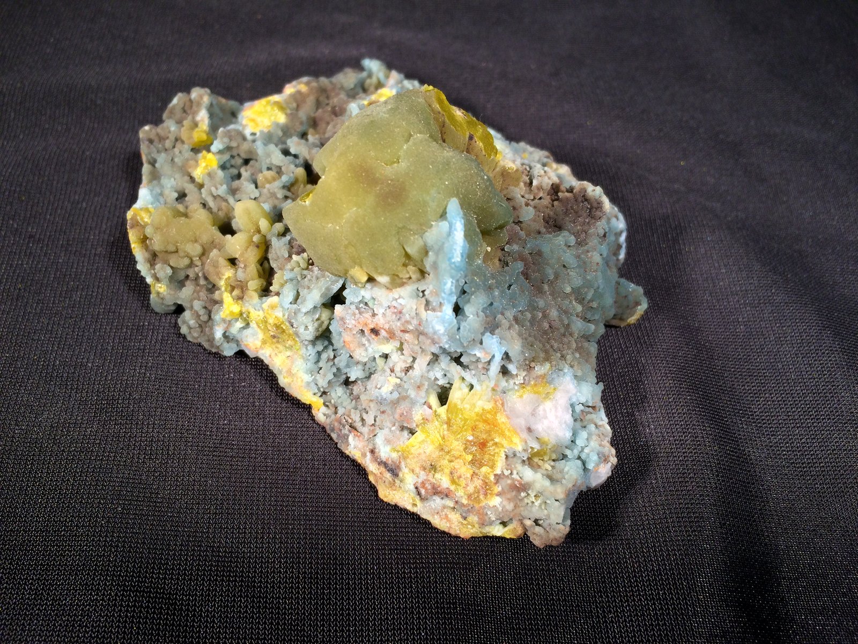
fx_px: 719
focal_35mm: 29
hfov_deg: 61.7
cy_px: 322
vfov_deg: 48.2
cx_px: 429
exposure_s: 1/120
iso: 64
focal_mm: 4.15
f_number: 2.2
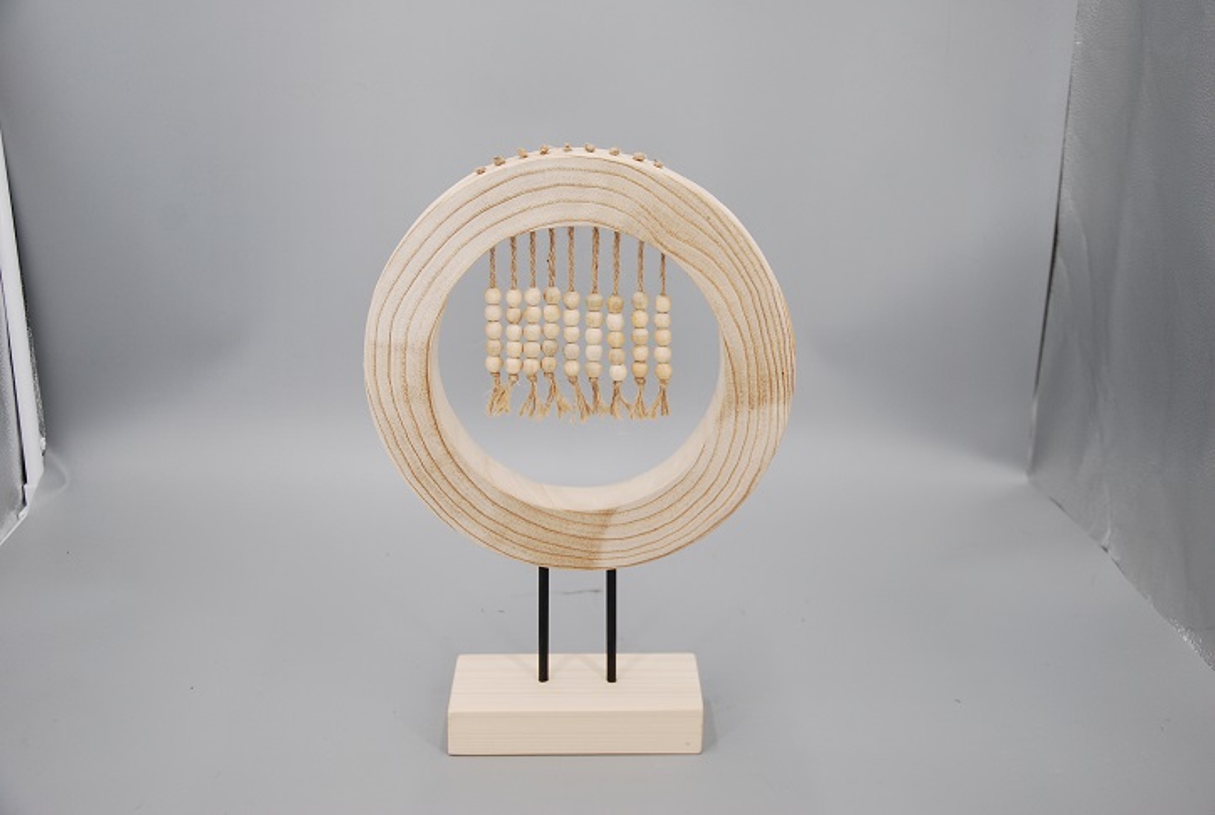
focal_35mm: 42
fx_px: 1420
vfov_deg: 32.0
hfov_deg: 46.3
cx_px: 608
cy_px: 408
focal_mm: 28
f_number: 4.5
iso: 200
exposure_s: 1/160
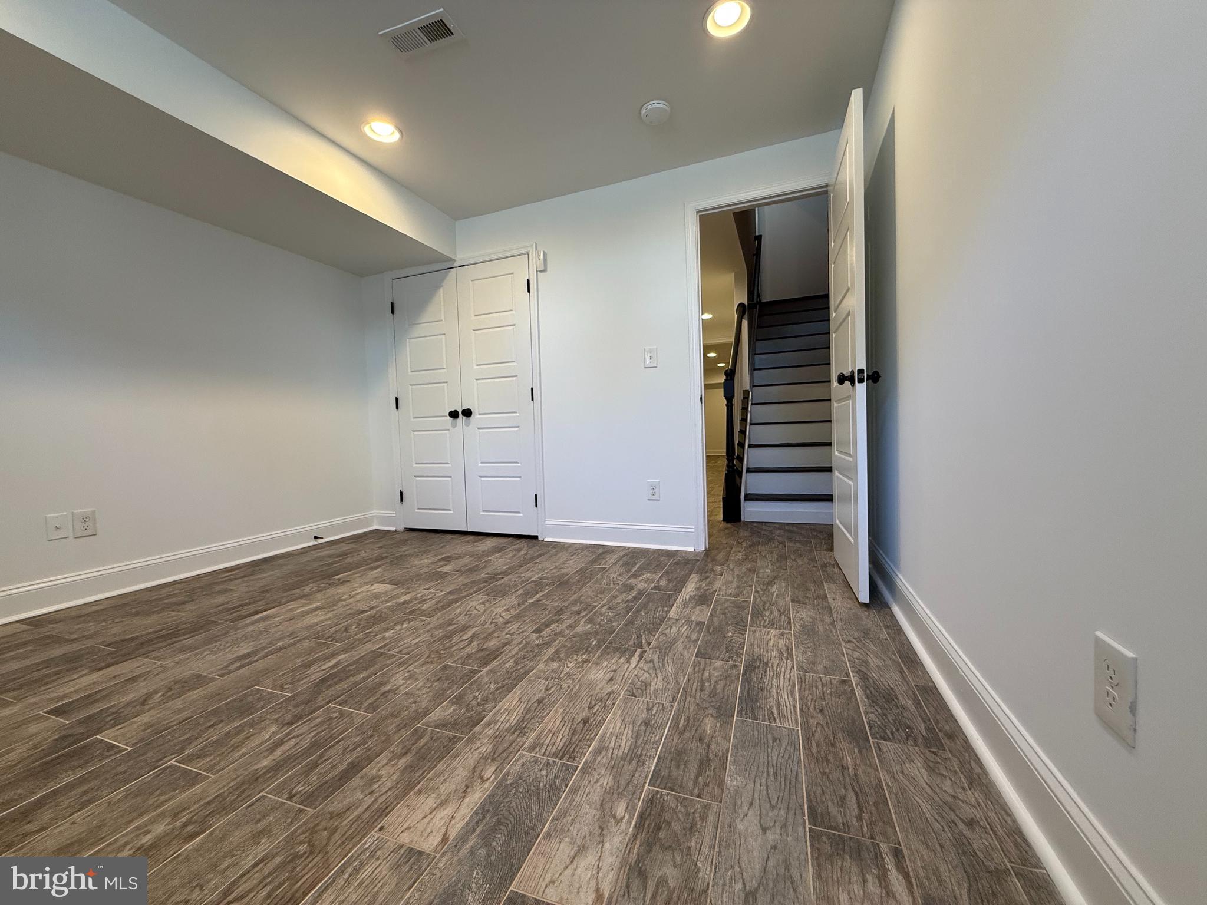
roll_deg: +1.8
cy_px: 452
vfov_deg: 85.7
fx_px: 488
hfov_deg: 102.1
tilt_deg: -1.9
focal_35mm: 14
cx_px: 604
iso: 250
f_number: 2.2
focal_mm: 2.22
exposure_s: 1/120
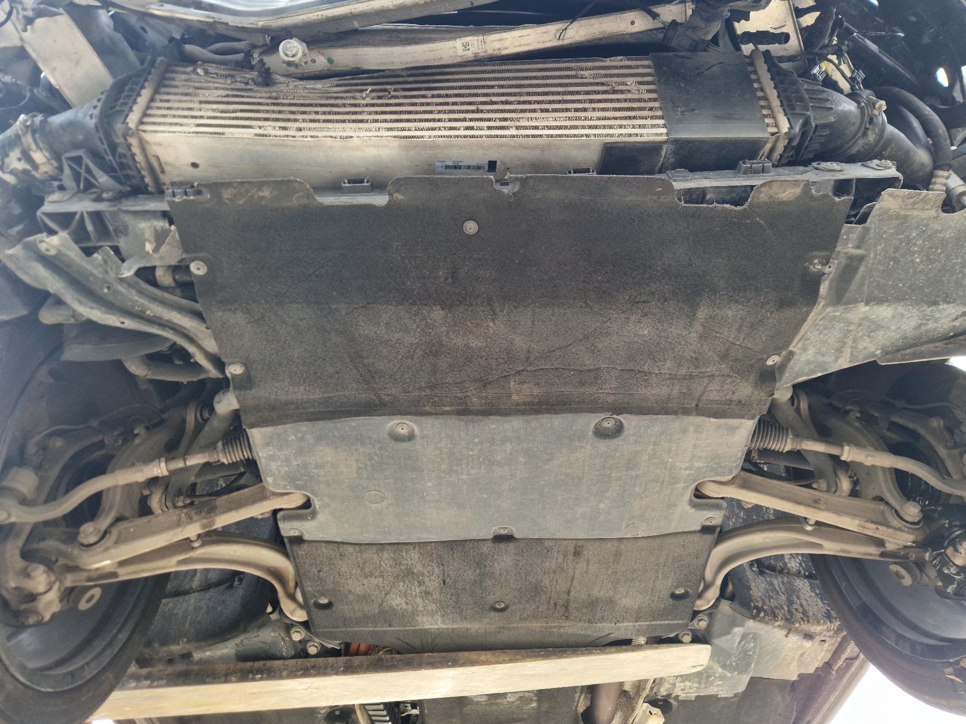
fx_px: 642
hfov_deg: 73.9
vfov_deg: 58.9
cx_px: 483
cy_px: 362
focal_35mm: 23
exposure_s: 1/100
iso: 50
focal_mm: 5.4
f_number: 1.8
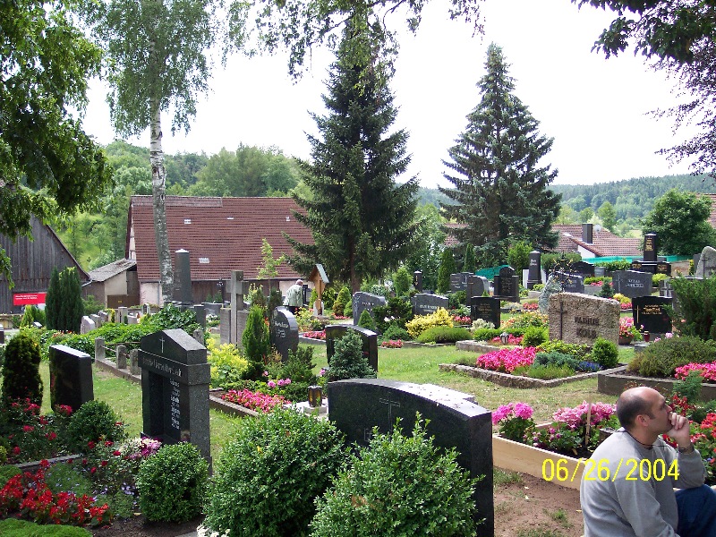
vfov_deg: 37.7
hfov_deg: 49.0
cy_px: 268
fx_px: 786
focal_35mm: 38
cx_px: 358
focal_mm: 8
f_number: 2.8
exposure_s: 1/700
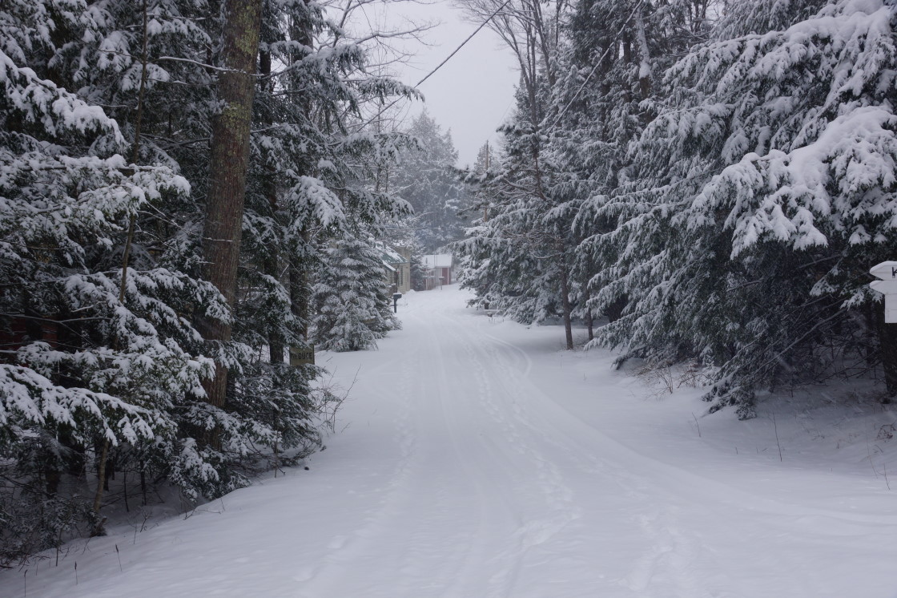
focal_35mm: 39
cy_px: 299
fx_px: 971
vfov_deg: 34.2
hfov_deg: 49.6
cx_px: 448
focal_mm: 26
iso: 100
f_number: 11
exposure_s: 1/100
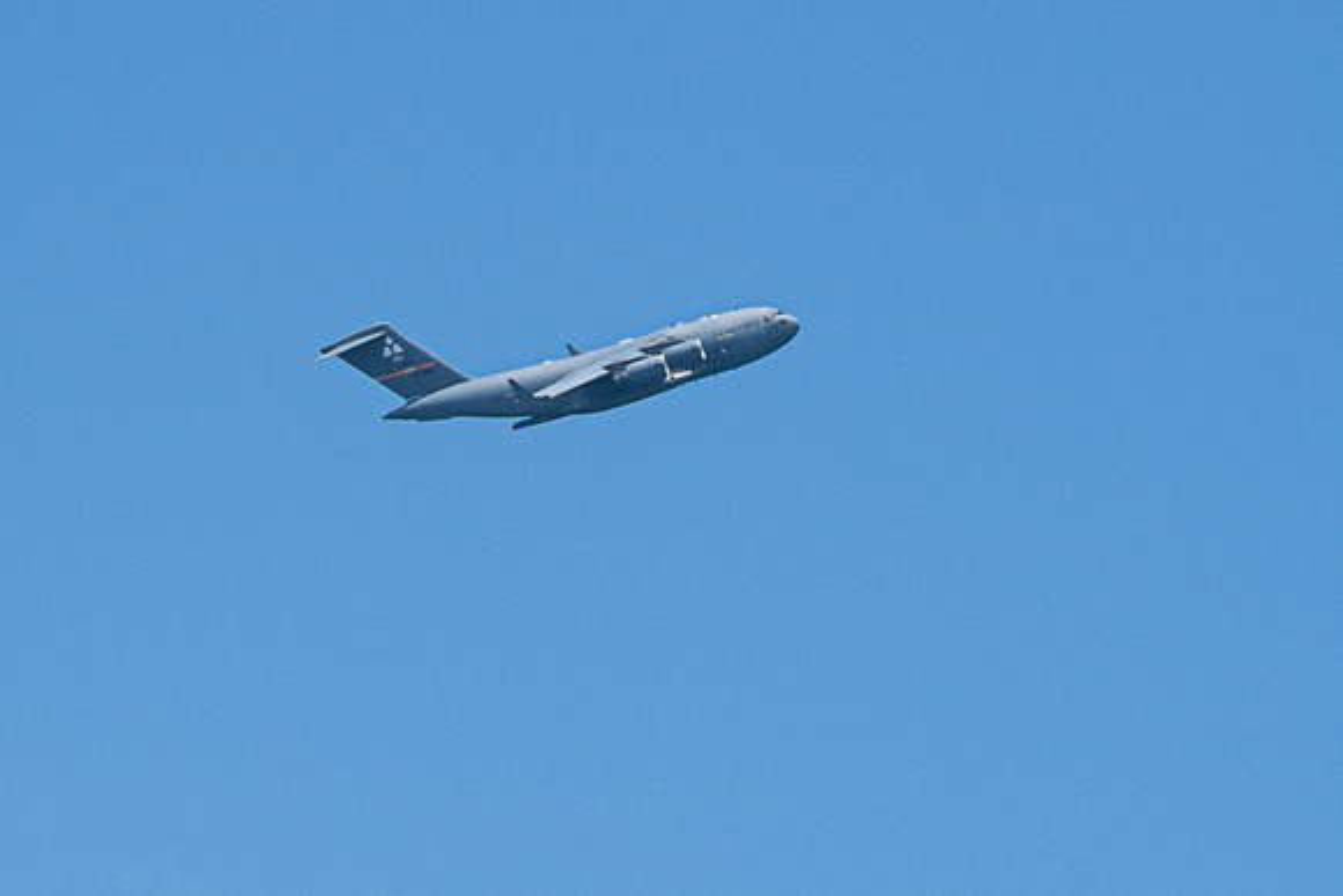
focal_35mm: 518
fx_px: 19344
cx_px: 658
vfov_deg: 2.7
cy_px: 354
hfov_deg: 4.0
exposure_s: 1/1250
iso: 640
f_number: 10
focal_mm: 218
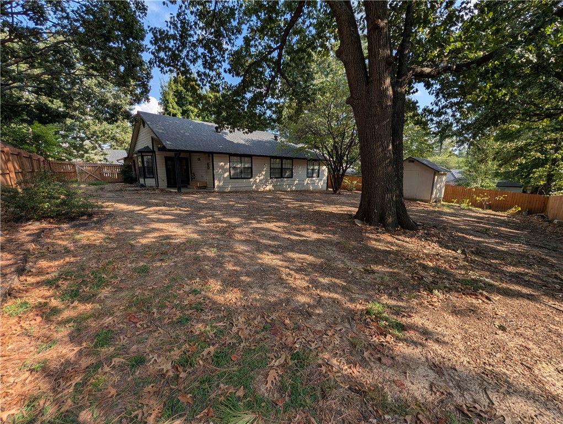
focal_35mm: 12
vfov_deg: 94.6
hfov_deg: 110.5
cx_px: 282
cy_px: 212
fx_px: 195
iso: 40
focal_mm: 2.02
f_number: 1.7
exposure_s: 1/1361
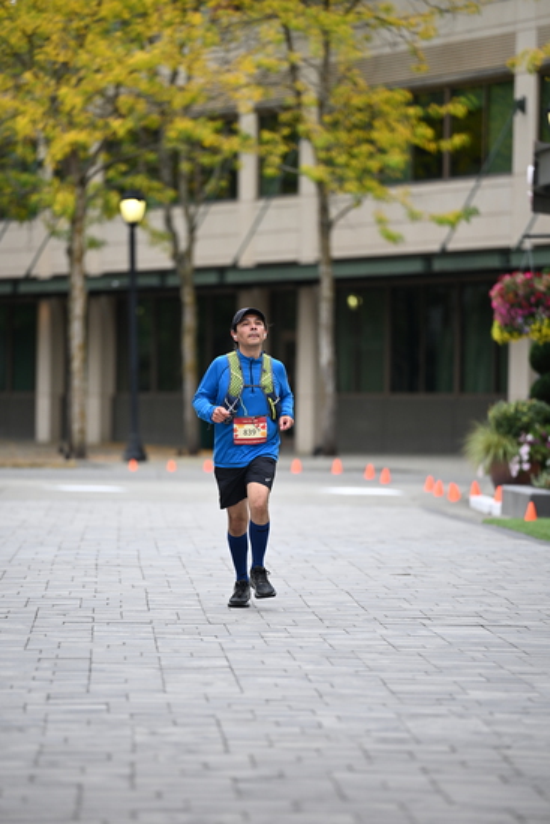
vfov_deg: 10.3
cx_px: 275
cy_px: 412
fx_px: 4580
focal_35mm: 200
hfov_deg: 6.9
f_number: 2.8
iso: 640
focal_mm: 200
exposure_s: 1/1600
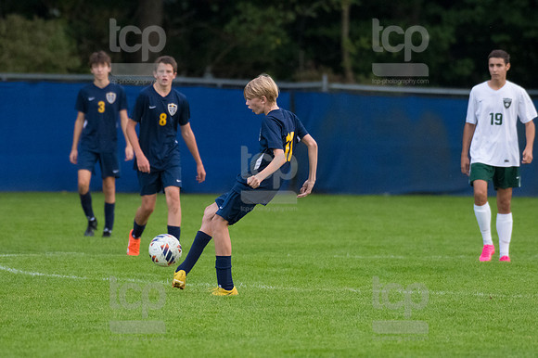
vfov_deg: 2.5
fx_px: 8065
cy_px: 179
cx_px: 269
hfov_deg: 3.8
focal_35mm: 540
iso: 3200
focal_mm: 360
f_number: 5.6
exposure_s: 1/2000
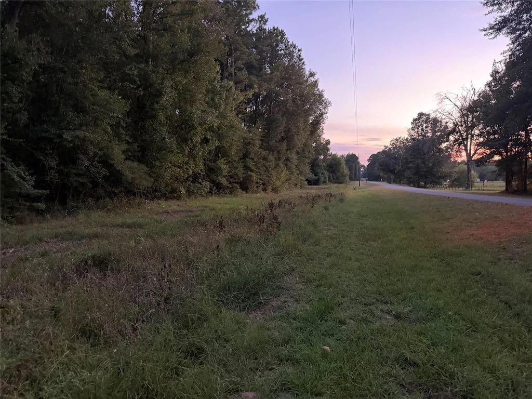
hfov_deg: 71.6
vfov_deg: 56.8
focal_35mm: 24
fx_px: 369
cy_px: 200
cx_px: 266
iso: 1000
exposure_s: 1/31
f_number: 1.78
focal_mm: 6.76
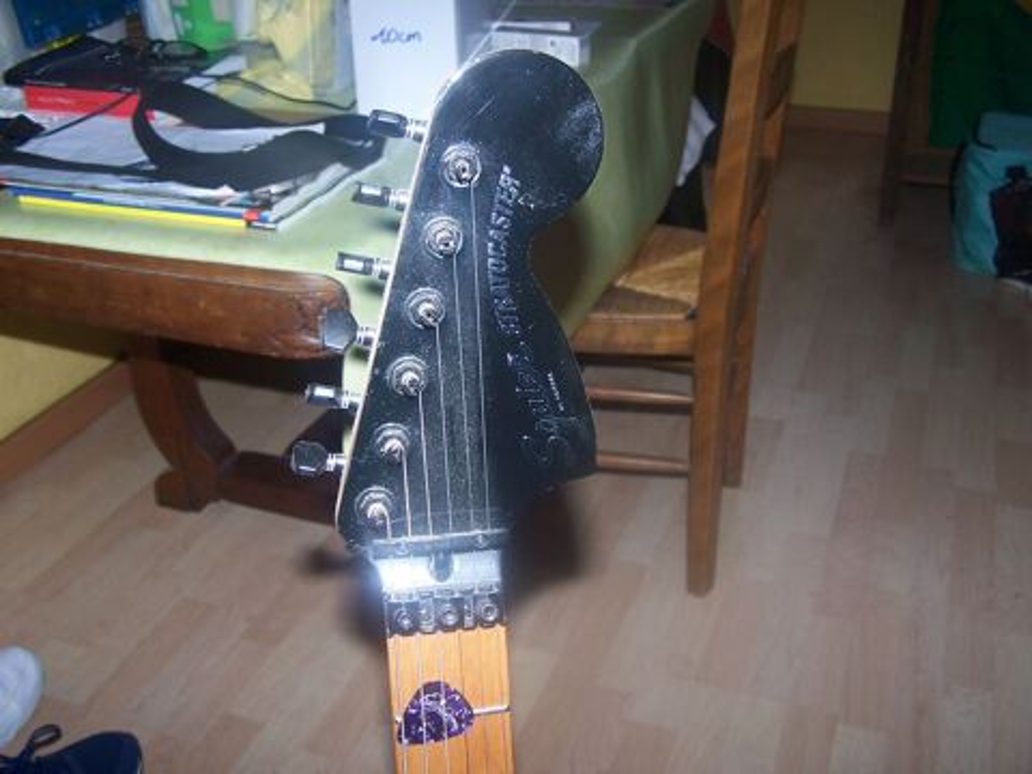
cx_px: 516
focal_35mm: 38
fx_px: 1133
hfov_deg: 49.0
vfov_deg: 37.7
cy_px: 387
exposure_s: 1/60
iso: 80
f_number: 2.8
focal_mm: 6.3
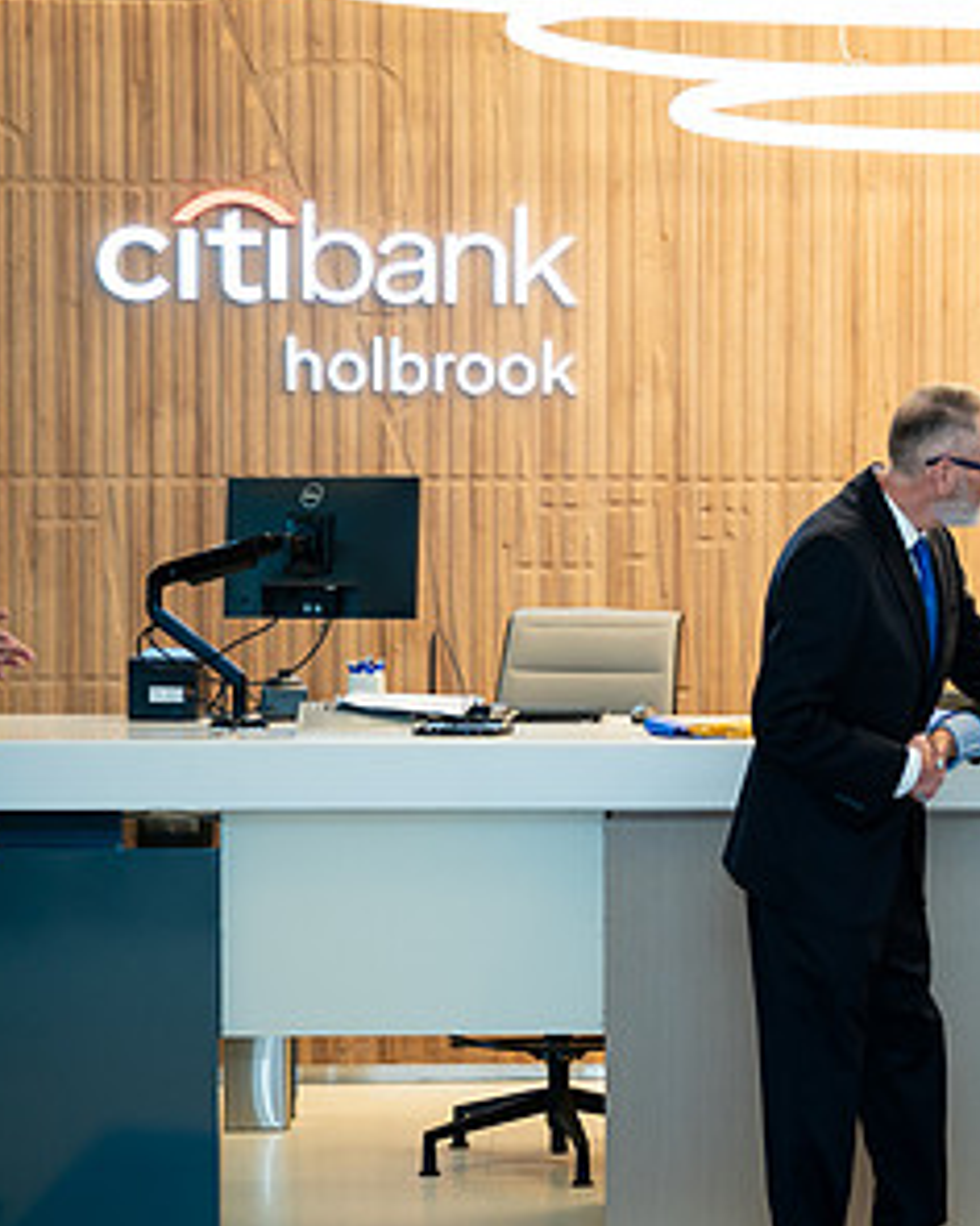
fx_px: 3698
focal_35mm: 102
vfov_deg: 18.8
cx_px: 1093
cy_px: 769
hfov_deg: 14.7
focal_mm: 53
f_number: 3.5
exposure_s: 1/200
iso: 500
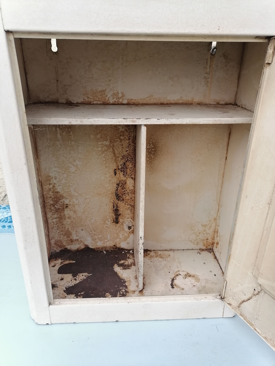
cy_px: 183
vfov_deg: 65.3
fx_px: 286
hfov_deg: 51.4
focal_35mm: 27
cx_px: 138
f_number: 1.8
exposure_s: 1/900
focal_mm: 5.3
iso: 125
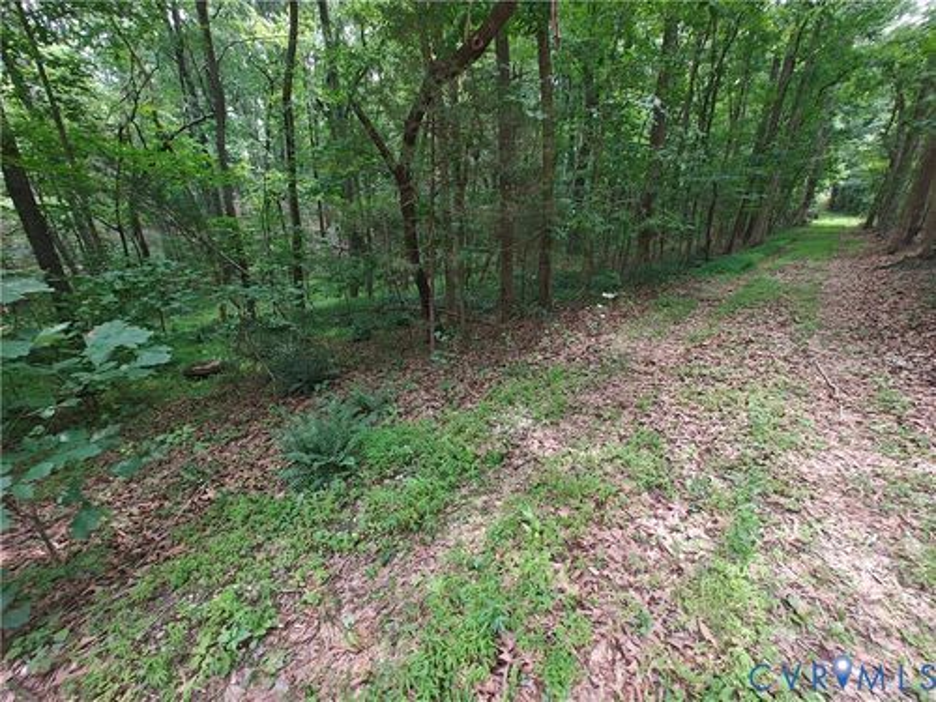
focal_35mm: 14
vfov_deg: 85.7
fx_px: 379
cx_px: 468
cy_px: 351
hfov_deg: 102.1
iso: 125
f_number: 2.2
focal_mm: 2.59
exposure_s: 1/77
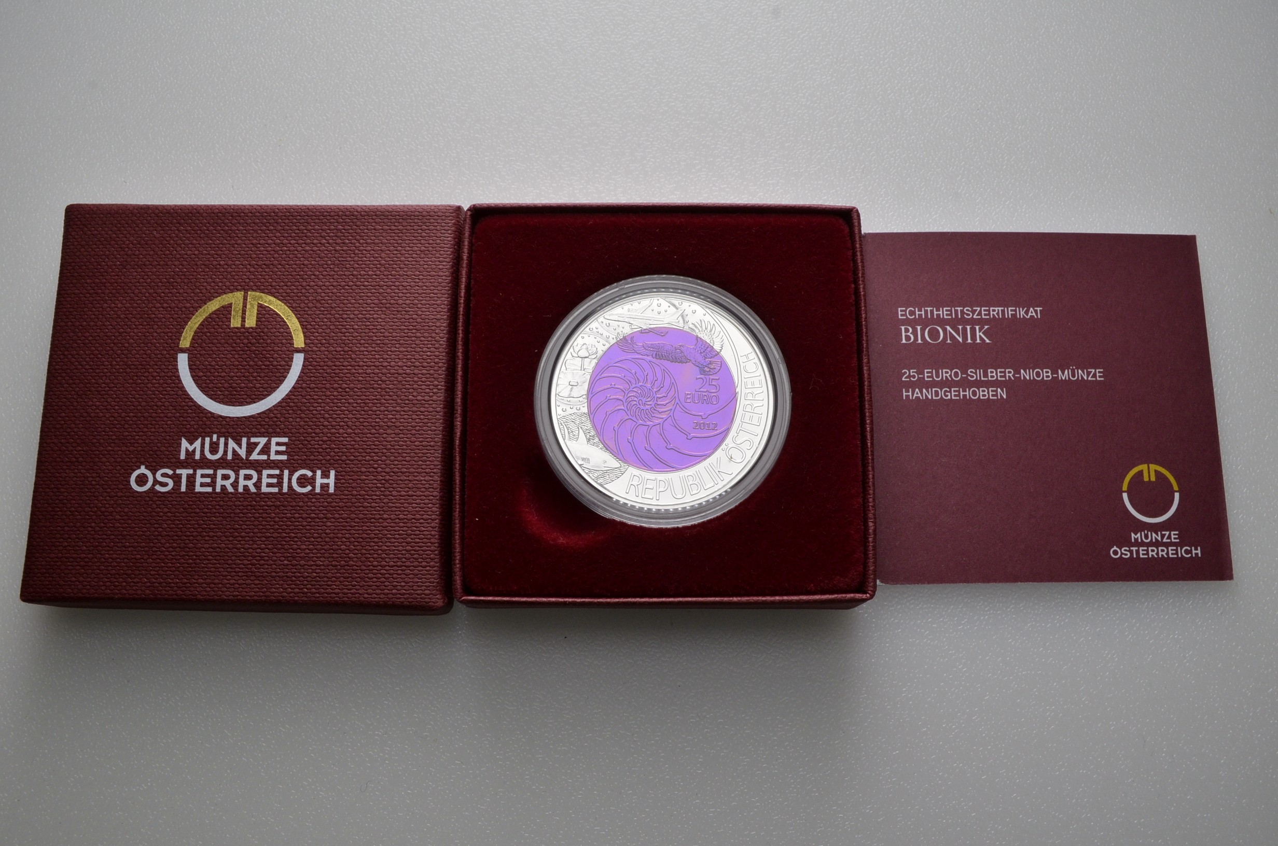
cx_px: 639
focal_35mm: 33
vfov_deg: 39.8
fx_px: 1169
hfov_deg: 57.3
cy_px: 423
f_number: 14
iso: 400
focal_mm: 22
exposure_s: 1/250
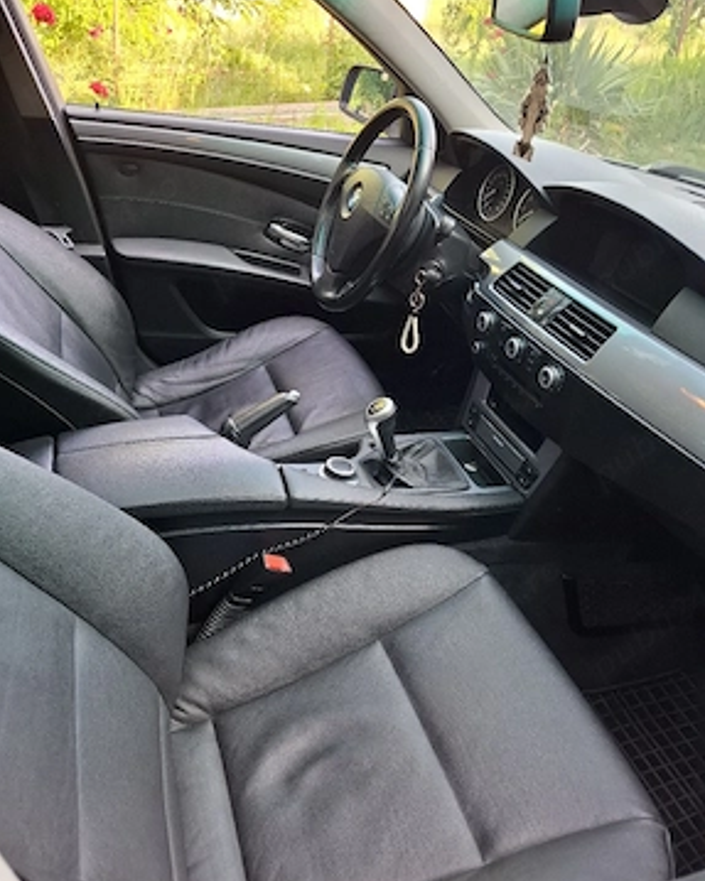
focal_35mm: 25
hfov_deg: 56.8
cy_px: 456
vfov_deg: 68.1
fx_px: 652
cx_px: 339
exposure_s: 1/100
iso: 250
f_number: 1.8
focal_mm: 5.54
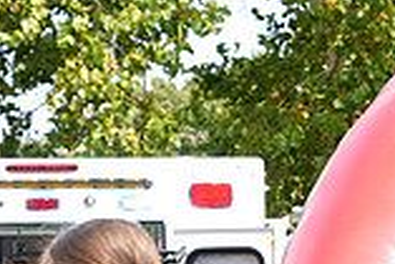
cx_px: 664
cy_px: 378
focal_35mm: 255
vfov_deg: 5.4
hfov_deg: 7.9
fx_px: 2800
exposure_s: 1/125
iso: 80
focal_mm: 69
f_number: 5.6
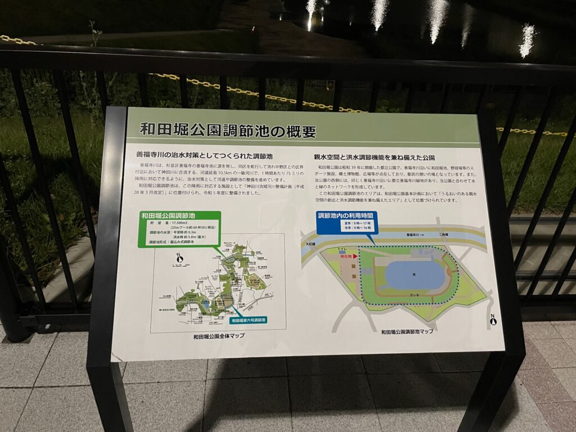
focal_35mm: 26
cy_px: 216
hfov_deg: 67.3
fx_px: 433
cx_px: 288
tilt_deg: -31.8
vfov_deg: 53.1
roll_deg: -3.4
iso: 500
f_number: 1.6
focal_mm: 4.2
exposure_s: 1/25
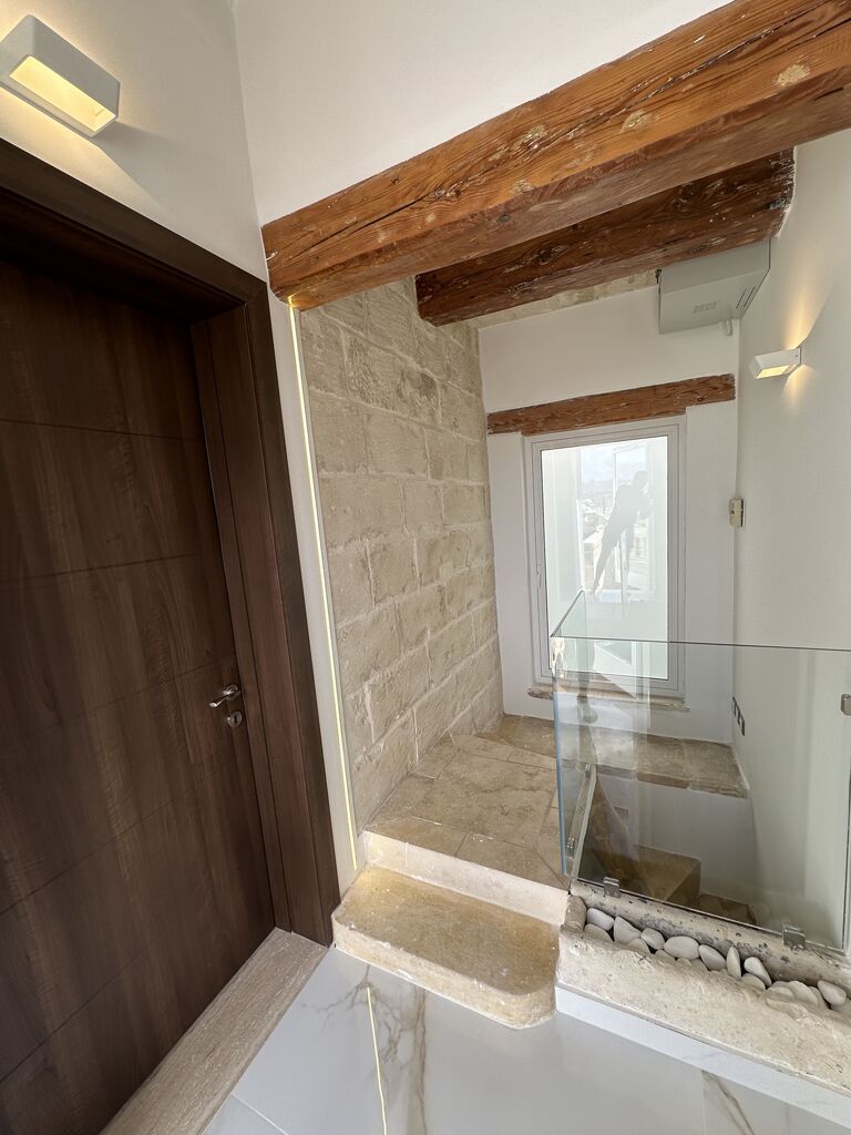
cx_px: 426
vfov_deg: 102.1
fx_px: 459
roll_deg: +3.8
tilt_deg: -7.0
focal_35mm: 14
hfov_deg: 85.7
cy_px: 568
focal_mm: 2.22
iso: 40
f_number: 2.2
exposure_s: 1/197
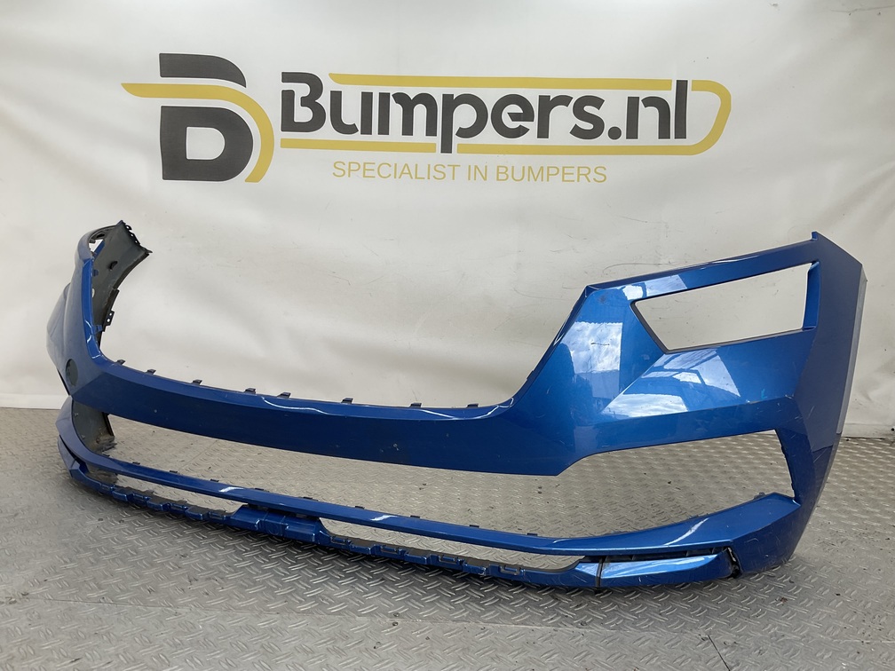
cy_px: 336
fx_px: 750
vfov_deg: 48.2
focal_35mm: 29
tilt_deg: -6.1
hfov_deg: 61.7
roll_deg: -3.3
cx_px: 448
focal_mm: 3
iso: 16
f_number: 1.8
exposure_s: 1/176
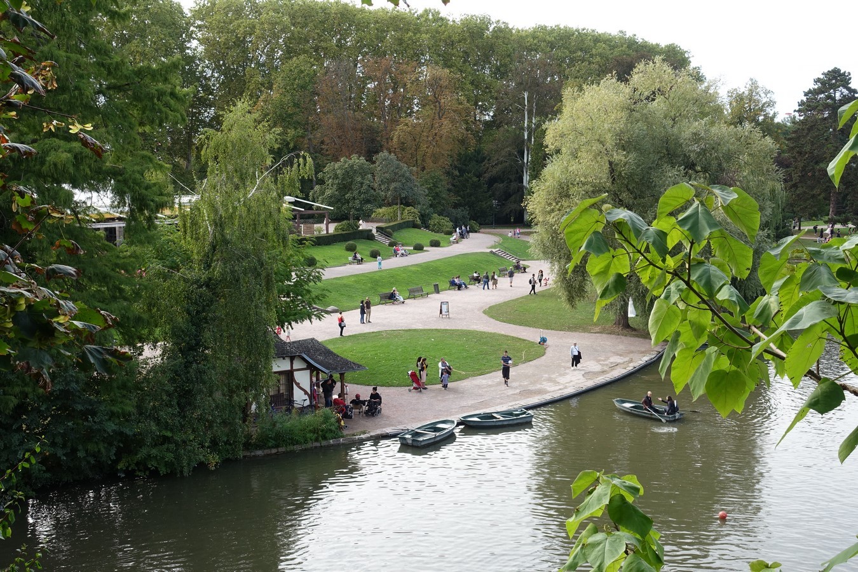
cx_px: 429
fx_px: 1001
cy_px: 286
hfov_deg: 46.4
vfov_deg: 31.9
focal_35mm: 42
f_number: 5.6
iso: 125
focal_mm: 15.31
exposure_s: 1/100
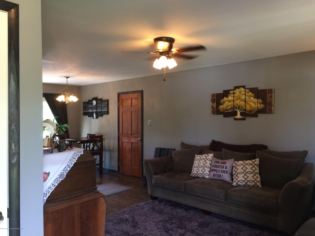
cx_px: 158
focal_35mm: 29
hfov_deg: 61.7
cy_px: 118
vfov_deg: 48.2
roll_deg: +2.2
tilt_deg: +0.0
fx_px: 264
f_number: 2.2
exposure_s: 1/30
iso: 100
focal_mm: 4.15
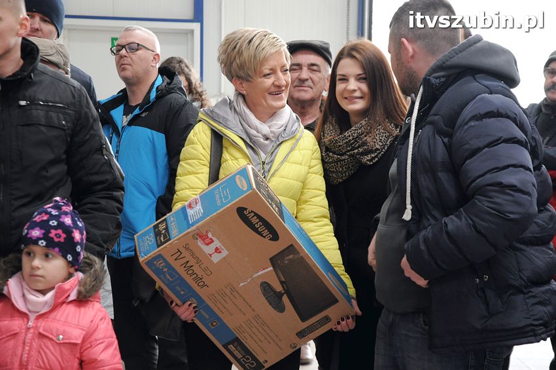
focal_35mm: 78
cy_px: 185
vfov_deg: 17.5
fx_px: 1203
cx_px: 278
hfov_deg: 26.0
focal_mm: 52
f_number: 5.6
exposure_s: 1/125
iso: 1600
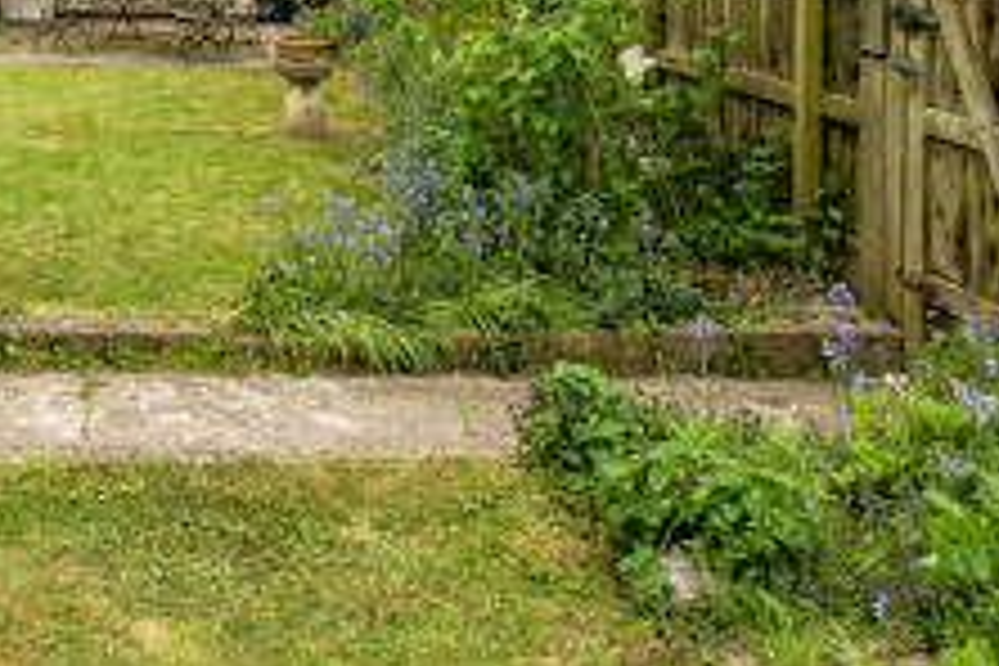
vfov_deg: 27.7
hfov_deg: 39.0
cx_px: 18
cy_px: -34
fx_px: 1249
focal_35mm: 45
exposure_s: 1/160
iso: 400
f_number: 8
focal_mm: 14
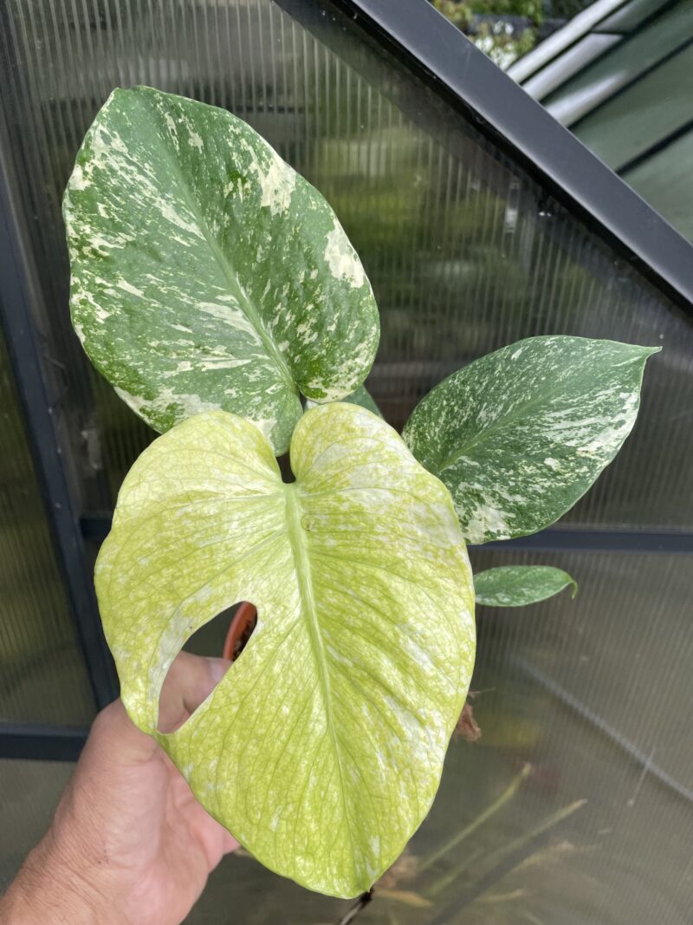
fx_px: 694
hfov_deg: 53.1
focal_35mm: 26
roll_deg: -1.9
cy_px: 462
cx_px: 346
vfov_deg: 67.3
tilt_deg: -30.0
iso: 32
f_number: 1.6
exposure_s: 1/932
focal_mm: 4.2
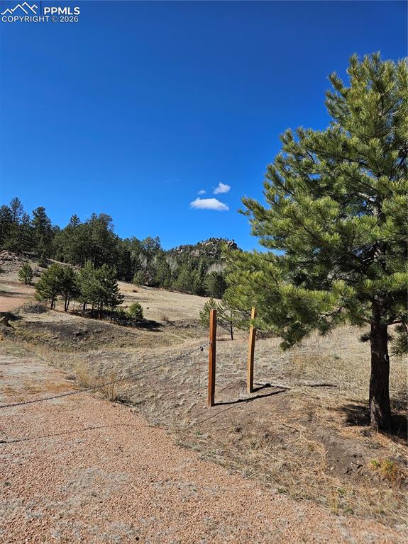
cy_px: 272
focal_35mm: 23
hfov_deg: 58.8
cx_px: 204
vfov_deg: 74.0
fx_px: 362
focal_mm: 5.4
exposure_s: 1/1765
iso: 25
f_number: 1.8
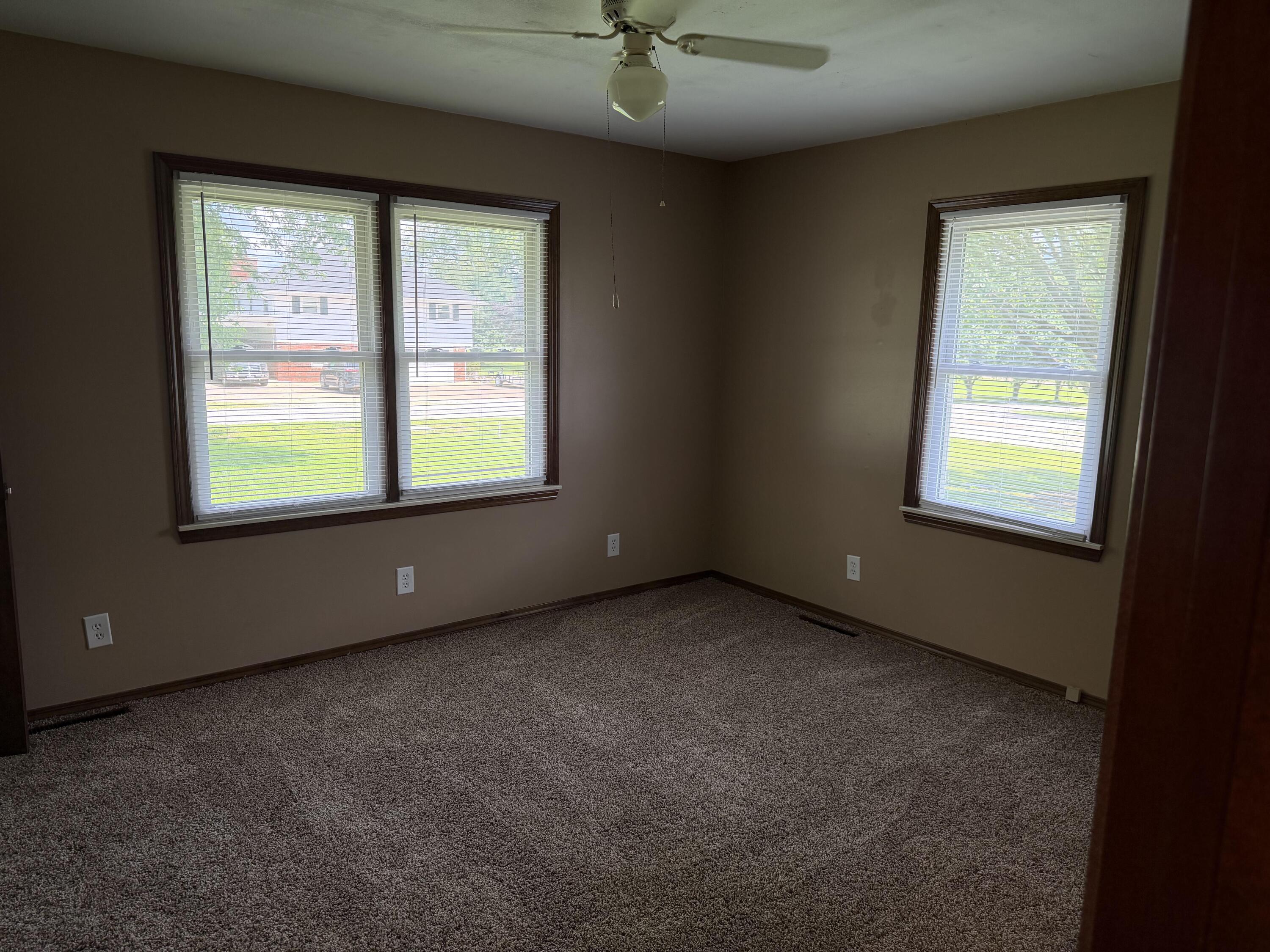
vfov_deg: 56.8
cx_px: 635
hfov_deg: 71.6
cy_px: 476
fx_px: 881
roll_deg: -1.4
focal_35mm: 24
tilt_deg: -8.8
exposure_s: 1/150
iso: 200
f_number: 1.78
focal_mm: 6.76
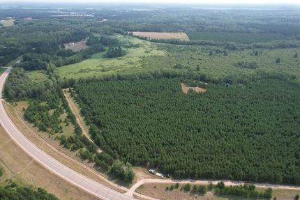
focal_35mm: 22
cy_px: 100
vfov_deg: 57.3
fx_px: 183
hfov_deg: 78.6
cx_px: 150
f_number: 2.8
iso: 100
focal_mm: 8.38
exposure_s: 1/1000
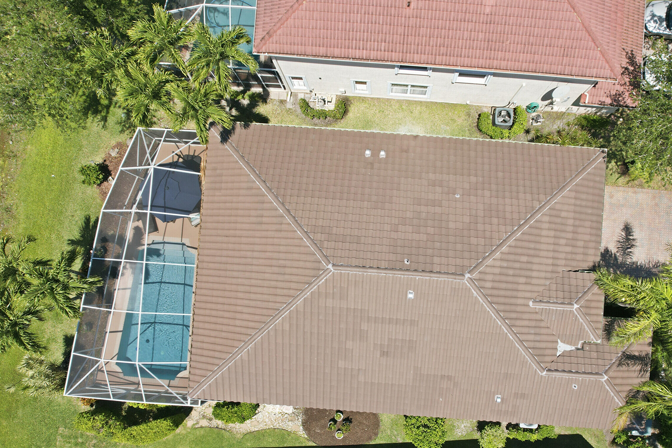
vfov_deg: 44.6
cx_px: 376
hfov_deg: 63.5
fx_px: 541
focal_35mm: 29
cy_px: 278
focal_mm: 8.4
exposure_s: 1/640
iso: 110
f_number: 2.8
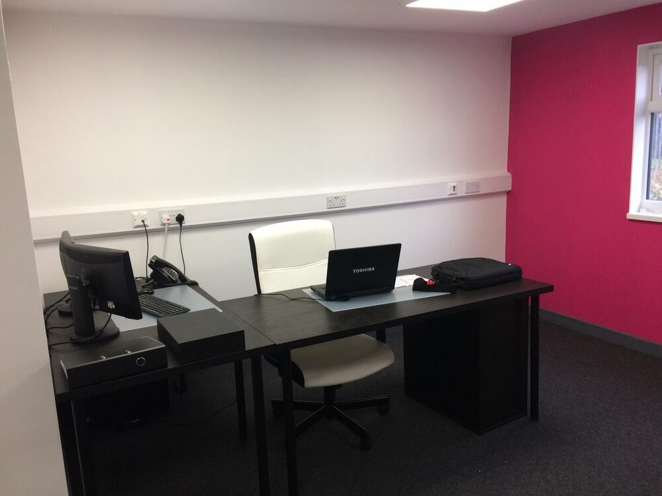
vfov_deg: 48.2
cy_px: 248
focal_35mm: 29
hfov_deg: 61.7
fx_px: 555
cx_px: 331
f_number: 2.2
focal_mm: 4.15
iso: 50
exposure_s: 1/33
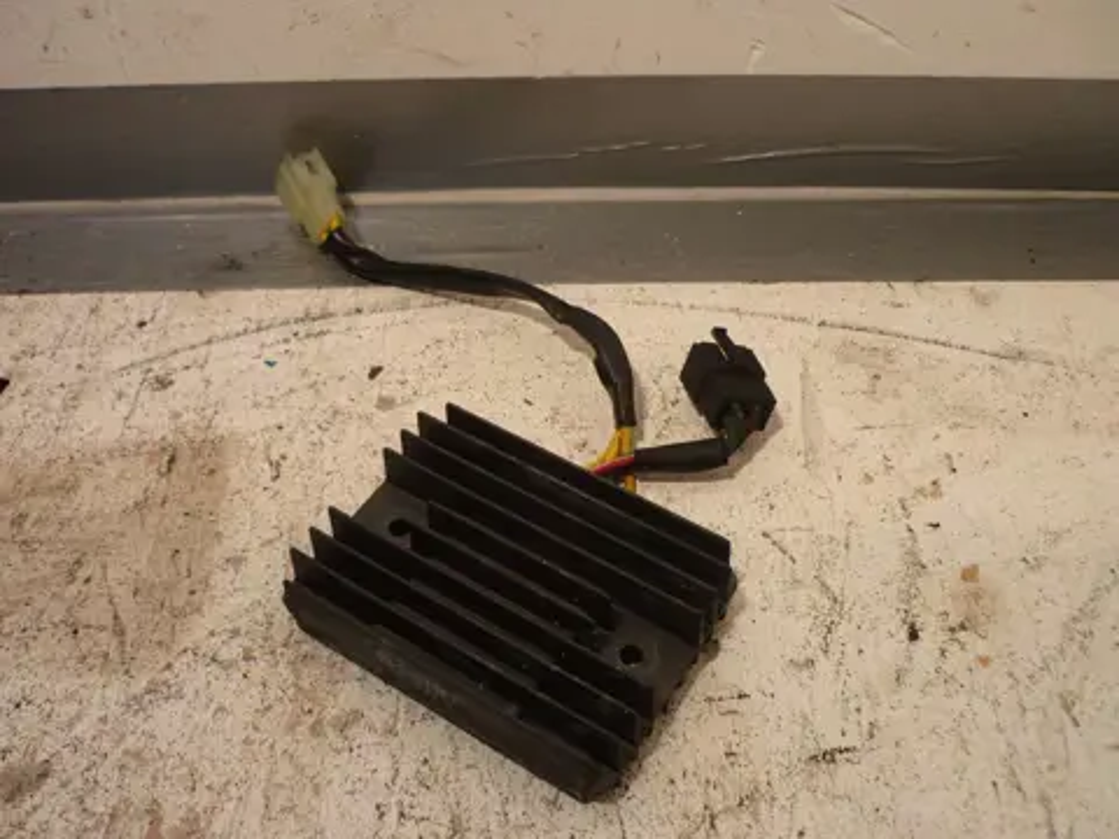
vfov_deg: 42.9
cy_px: 420
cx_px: 560
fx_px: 1067
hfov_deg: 55.4
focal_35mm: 33
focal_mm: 5.5
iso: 80
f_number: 2.8
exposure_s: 1/50
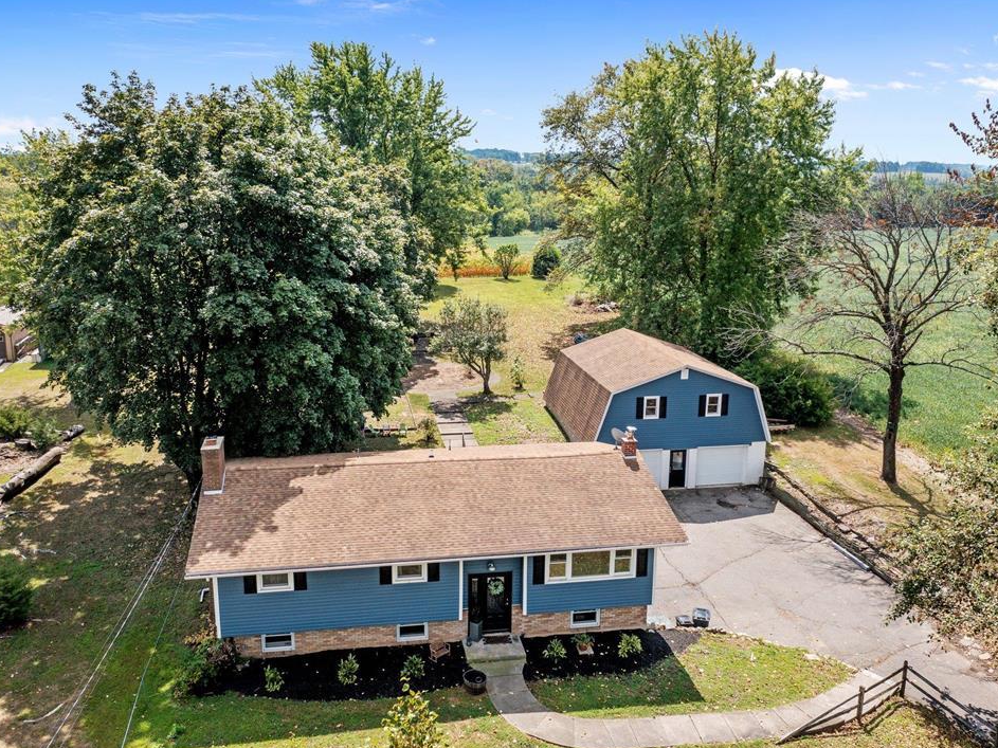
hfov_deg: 58.4
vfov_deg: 45.4
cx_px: 495
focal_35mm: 31
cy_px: 373
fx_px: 894
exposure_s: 1/1000
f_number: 4
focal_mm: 10.26
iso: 100
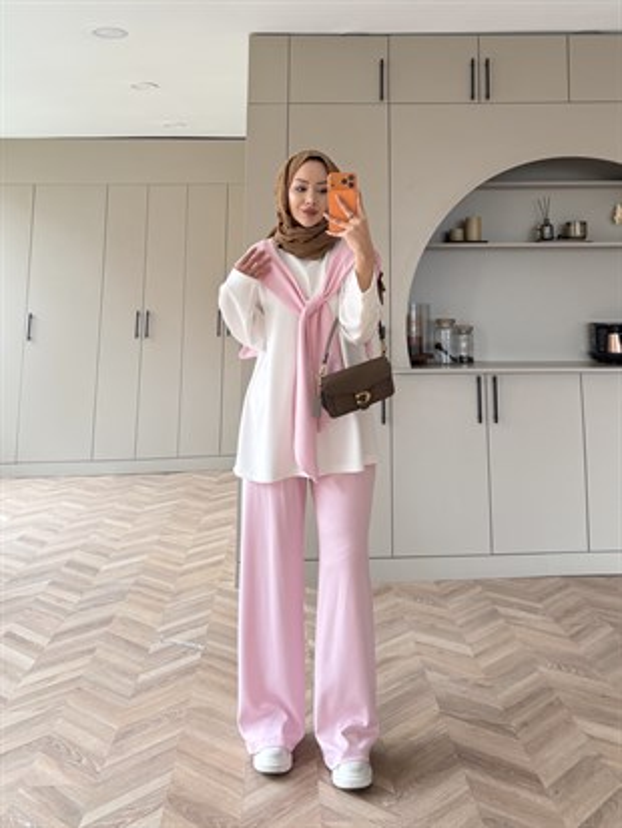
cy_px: 414
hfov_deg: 56.8
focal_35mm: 24
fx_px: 575
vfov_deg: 71.6
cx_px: 311
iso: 125
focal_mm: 6.76
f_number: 1.78
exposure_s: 1/121
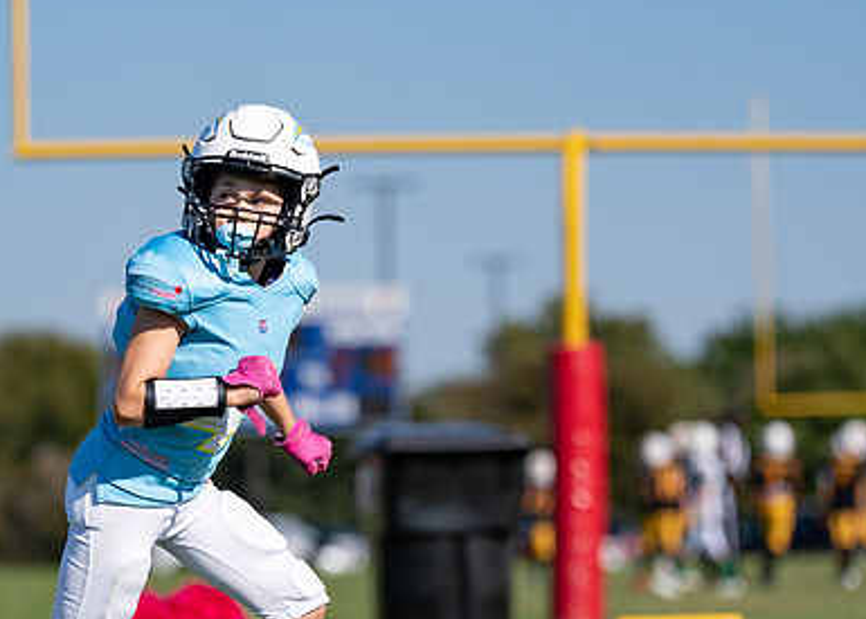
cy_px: 432
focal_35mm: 323
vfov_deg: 4.5
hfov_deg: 6.2
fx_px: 7944
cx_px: 256
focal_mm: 150
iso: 100
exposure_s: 1/4000
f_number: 2.8
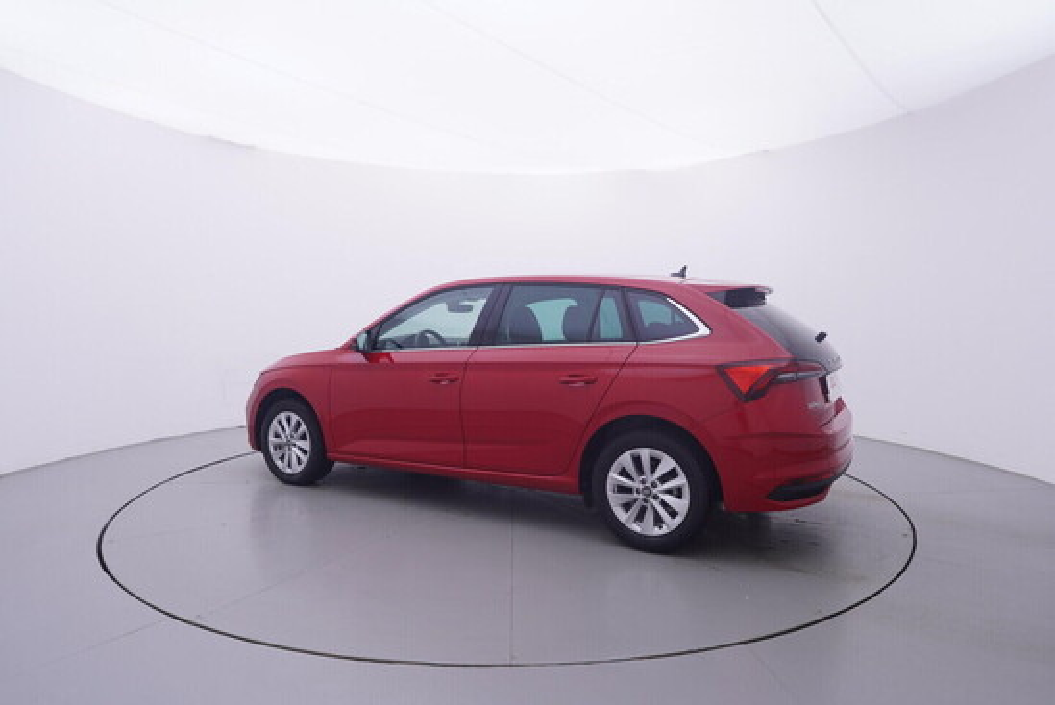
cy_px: 352
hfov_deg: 77.3
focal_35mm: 22
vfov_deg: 56.2
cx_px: 528
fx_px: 660
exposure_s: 1/80
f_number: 5
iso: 200
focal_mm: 15
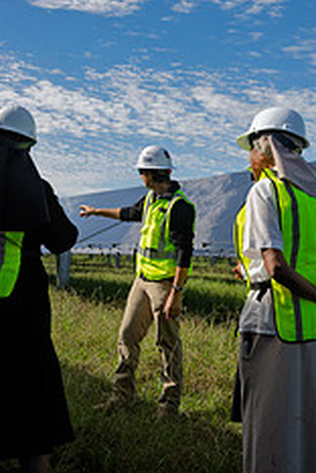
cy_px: 181
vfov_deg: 36.6
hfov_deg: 25.1
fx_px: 709
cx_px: 182
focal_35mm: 54
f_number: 16
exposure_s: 1/320
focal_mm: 28
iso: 200
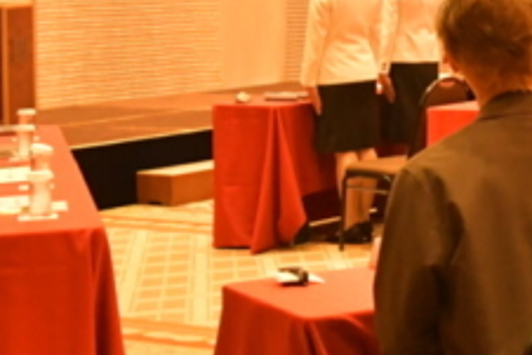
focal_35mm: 112
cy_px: -38
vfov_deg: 12.1
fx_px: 1656
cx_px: 640
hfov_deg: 17.4
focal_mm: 22
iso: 4000
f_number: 4.5
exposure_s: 1/80
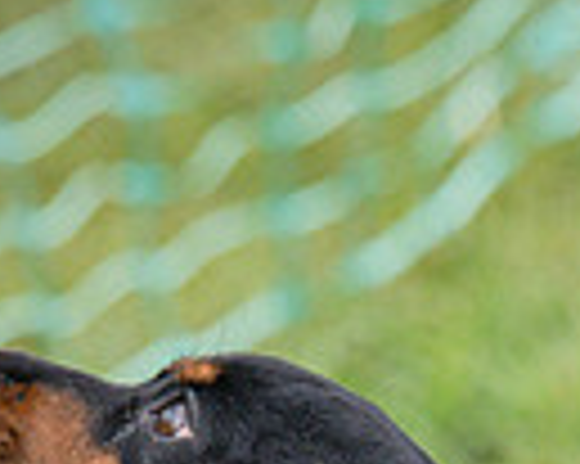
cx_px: 335
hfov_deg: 1.7
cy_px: 1587
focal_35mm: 1150
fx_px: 19726
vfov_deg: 1.3
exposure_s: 1/1600
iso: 400
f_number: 4
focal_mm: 125
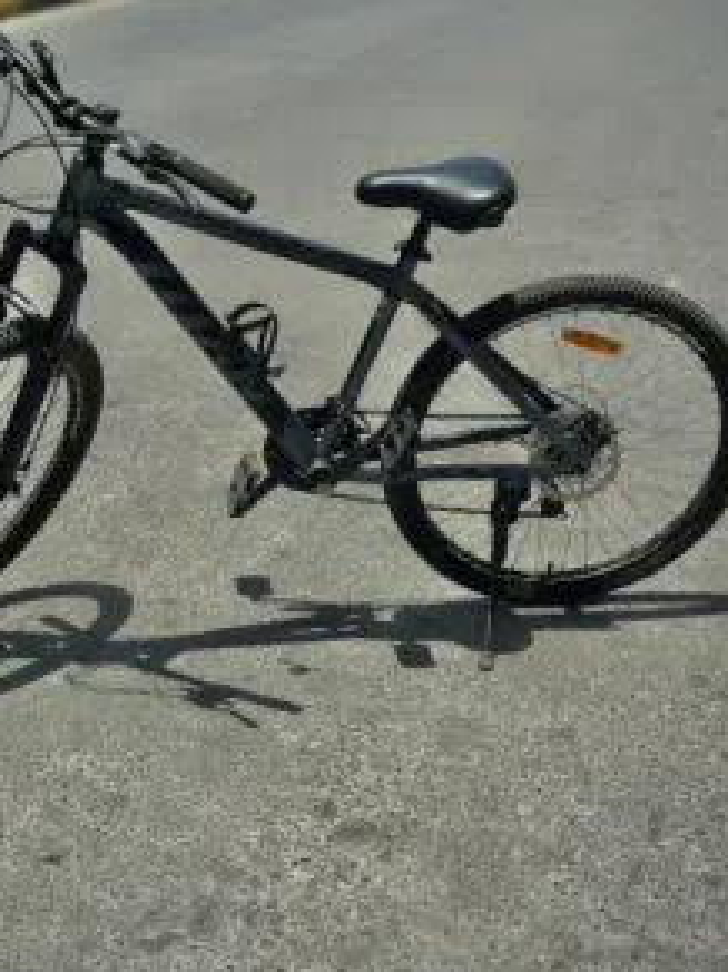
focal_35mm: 66
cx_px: 277
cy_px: 428
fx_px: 1852
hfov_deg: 22.2
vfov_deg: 29.4
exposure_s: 1/4566
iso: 100
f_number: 1.78
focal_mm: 6.86
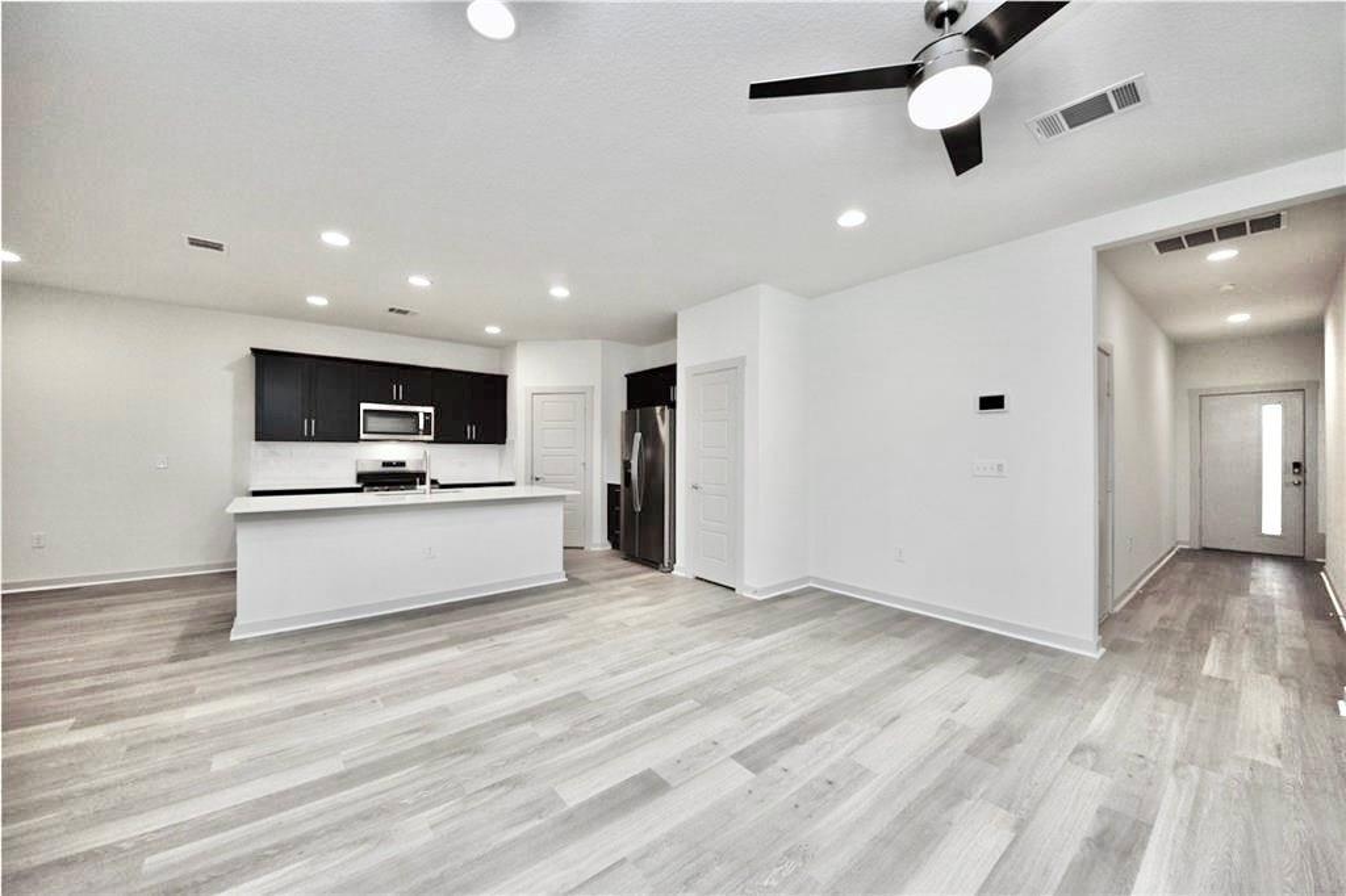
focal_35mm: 12
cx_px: 673
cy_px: 448
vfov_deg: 90.0
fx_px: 448
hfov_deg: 112.6
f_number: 5.6
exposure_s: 1/125
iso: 800
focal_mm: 8
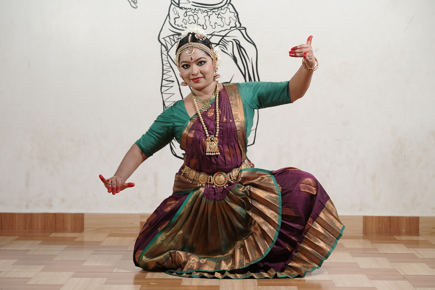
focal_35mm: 85
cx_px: 218
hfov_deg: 23.9
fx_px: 1027
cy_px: 145
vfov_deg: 16.1
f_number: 4
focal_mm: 85
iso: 800
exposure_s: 1/250
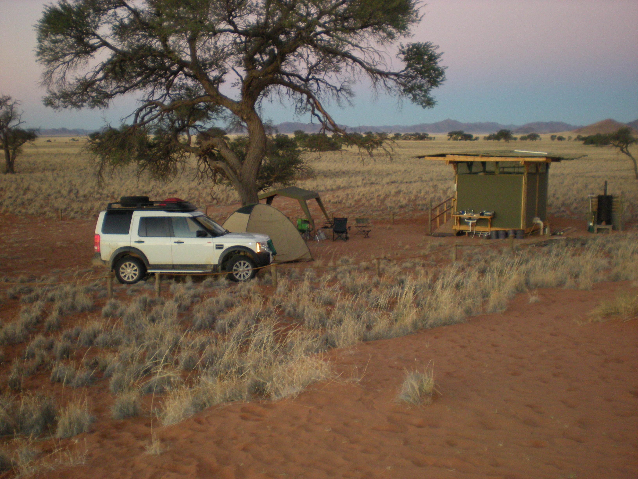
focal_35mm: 38
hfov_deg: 49.0
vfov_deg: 37.7
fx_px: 700
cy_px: 240
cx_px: 319
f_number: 3.1
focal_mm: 6.3
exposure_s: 1/30
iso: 249
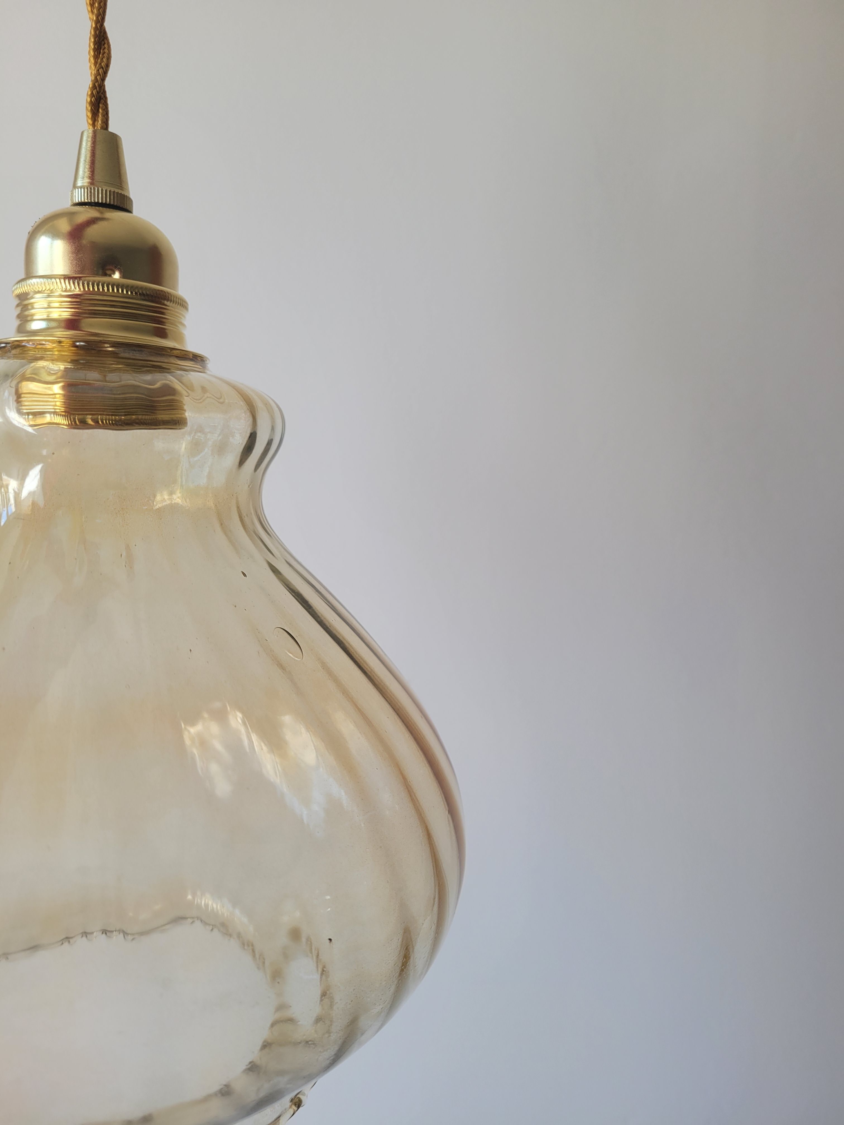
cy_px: 562
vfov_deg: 67.3
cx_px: 422
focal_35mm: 26
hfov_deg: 53.1
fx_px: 845
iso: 40
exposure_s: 1/187
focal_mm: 5.4
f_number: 1.8
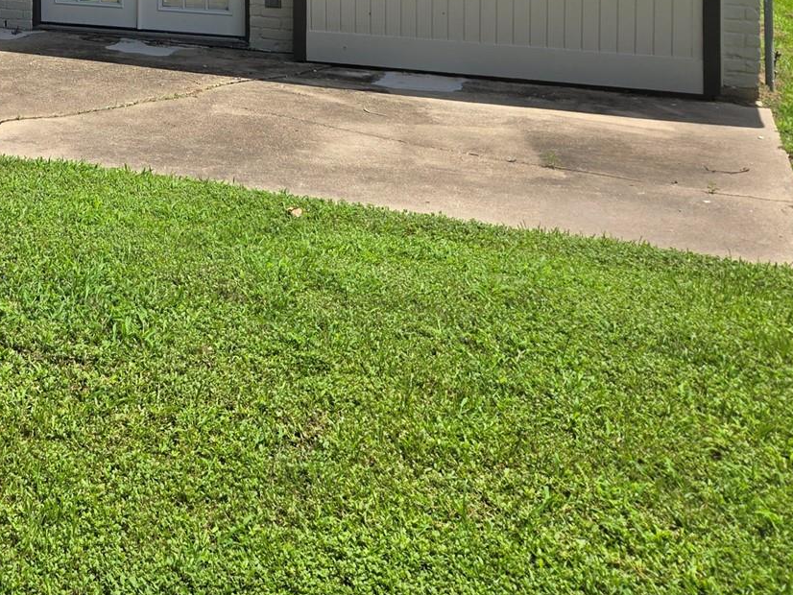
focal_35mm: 57
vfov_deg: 23.3
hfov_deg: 31.1
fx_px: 1306
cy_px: -136
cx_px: -13
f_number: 1.8
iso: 25
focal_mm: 5.4
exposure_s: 1/1533
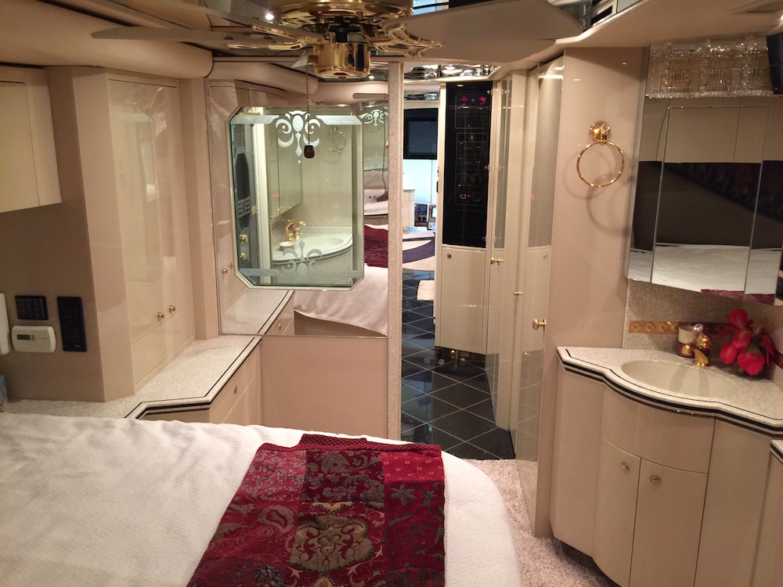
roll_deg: -2.3
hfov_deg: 61.7
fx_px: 656
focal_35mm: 29
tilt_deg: -11.8
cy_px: 294
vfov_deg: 48.2
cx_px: 392
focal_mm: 4.15
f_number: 2.2
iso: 64
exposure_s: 1/4
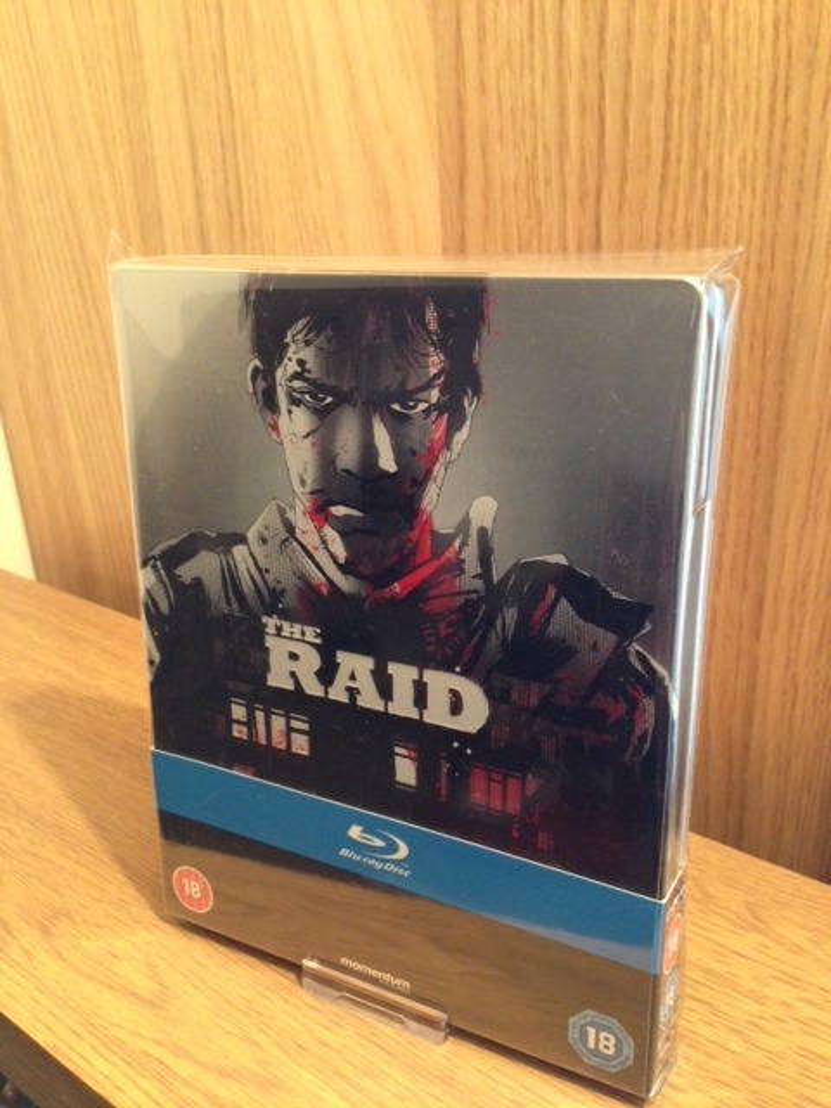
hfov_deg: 42.9
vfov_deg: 55.4
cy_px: 554
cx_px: 416
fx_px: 1056
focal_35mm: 33
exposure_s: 1/20
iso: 320
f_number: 2.4
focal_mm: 4.1
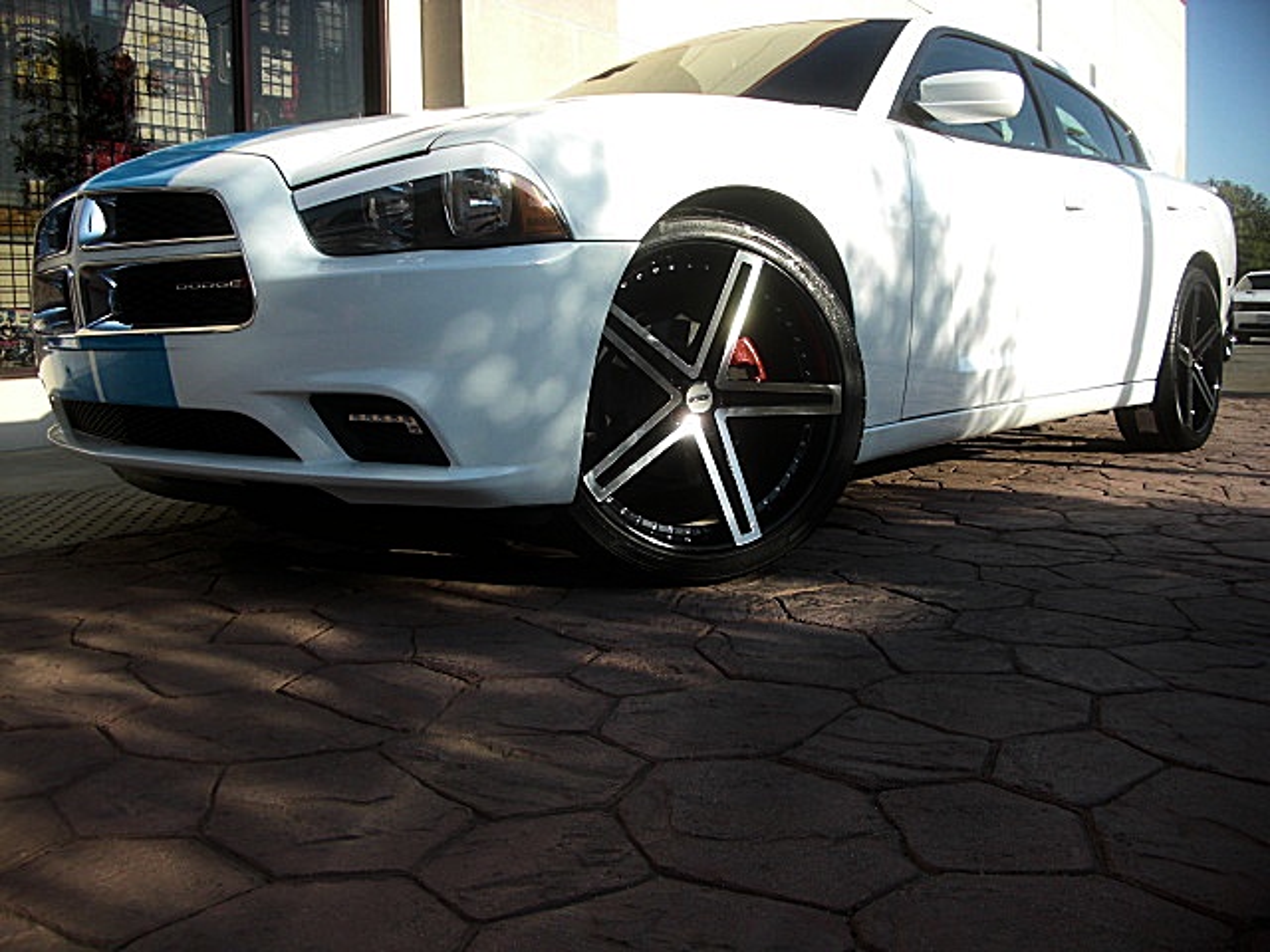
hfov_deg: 51.4
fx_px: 1321
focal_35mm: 36
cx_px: 635
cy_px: 476
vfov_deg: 39.7
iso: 50
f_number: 2.8
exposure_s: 1/500
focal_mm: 6.3
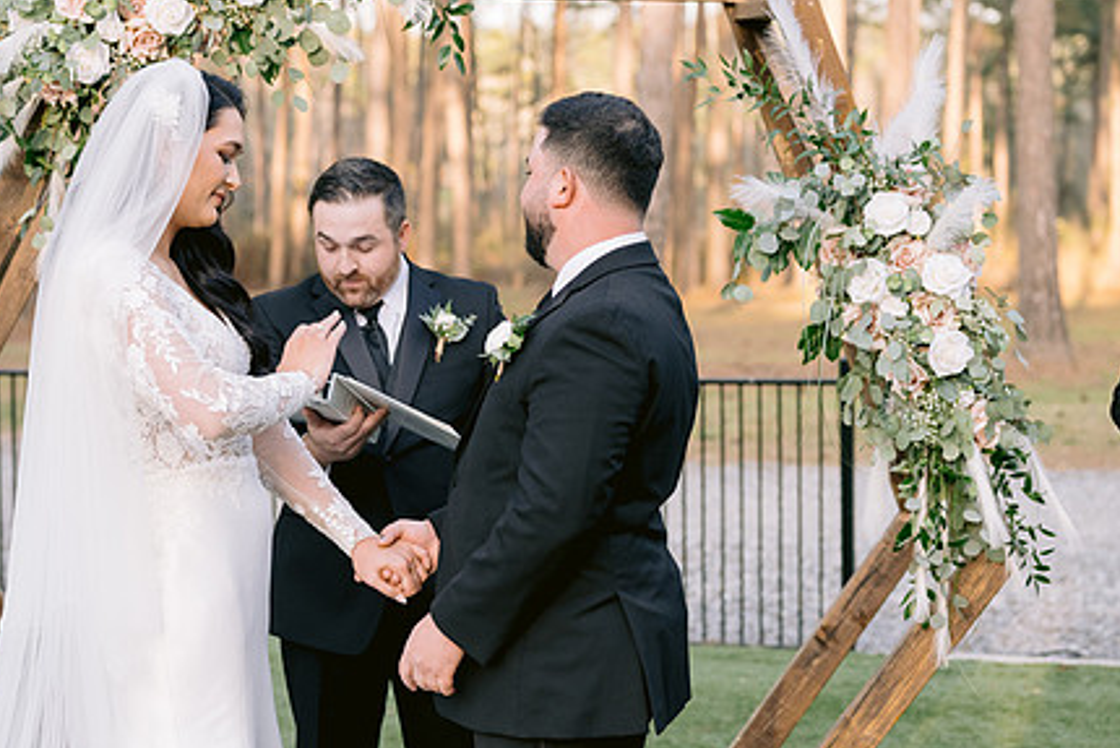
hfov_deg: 23.1
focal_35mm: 88
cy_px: 316
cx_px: 502
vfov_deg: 15.5
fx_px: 2739
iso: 400
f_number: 2.8
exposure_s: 1/500
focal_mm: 50
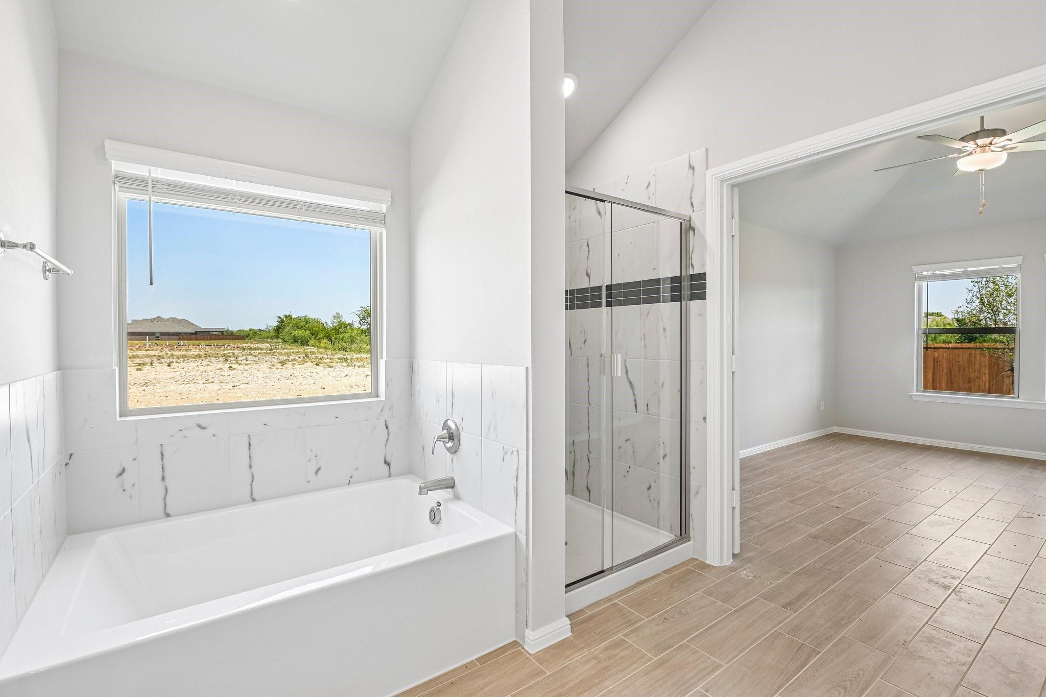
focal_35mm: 17
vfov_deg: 70.4
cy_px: 348
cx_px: 523
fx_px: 494
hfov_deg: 93.3
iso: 400
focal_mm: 17
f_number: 8
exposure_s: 1/100
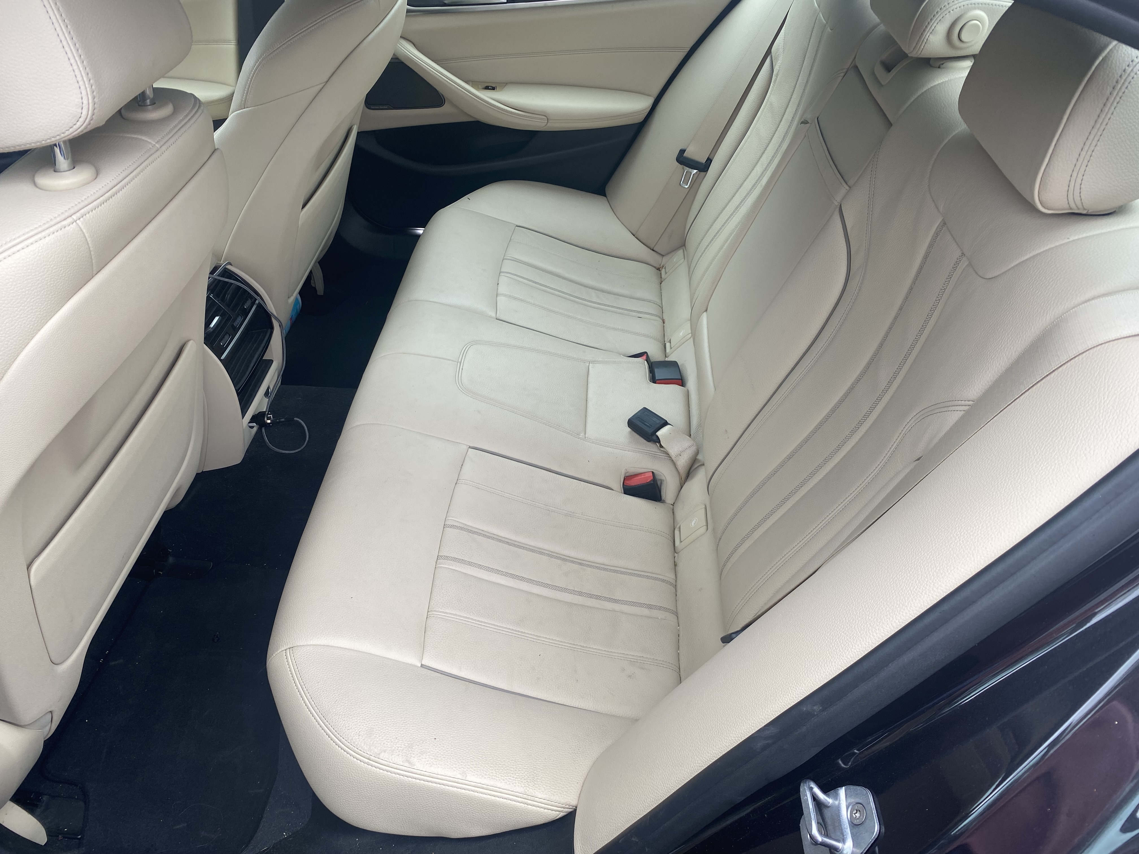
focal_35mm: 26
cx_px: 570
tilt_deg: -41.8
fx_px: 856
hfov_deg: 67.3
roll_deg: -2.1
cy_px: 427
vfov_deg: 53.1
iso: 32
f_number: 1.8
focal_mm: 4.25
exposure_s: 1/122
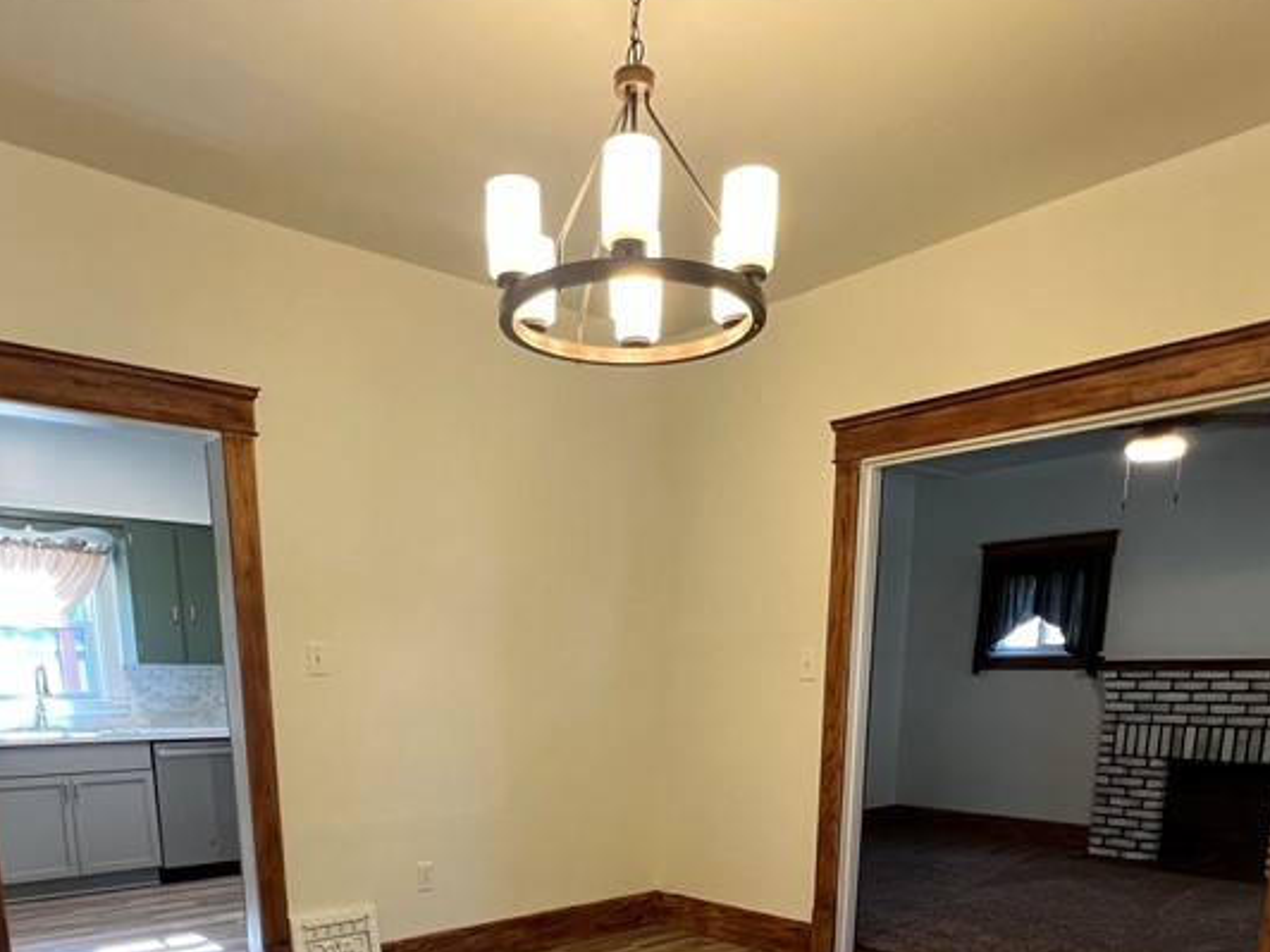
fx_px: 917
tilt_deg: -13.4
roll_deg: +0.7
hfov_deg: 69.3
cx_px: 590
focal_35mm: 25
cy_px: 900
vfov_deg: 47.7
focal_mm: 1.57
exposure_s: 1/60
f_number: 1.8
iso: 160
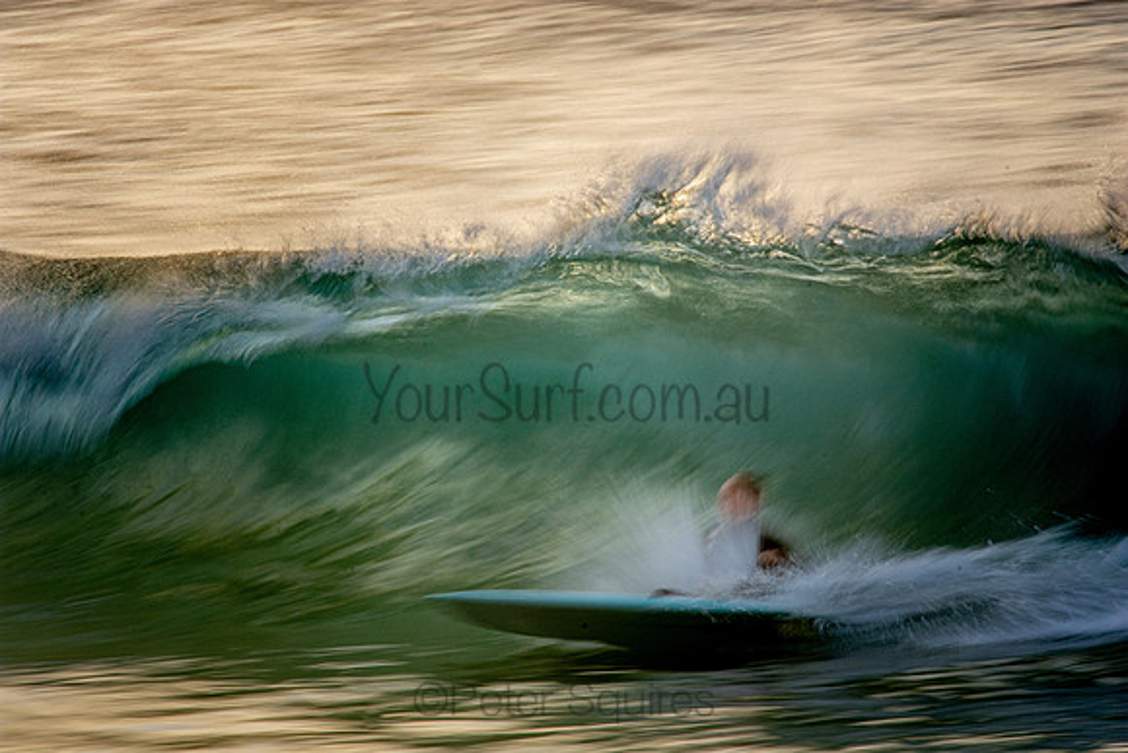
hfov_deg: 2.7
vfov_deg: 1.8
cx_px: 564
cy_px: 376
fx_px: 23504
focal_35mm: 750
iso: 100
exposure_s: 1/15
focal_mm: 500
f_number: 22
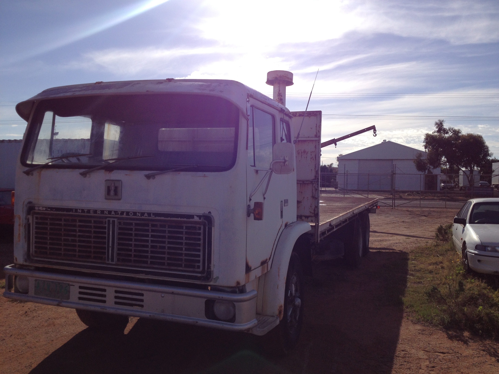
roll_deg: -1.3
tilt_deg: -1.7
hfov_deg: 52.6
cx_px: 250
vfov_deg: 40.7
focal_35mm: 35
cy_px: 187
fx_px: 505
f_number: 2.4
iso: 50
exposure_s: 1/3690
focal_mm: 4.28
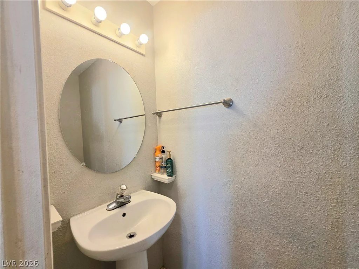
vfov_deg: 89.9
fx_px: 135
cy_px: 134
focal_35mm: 13
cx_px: 180
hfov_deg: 106.2
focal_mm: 2.2
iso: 100
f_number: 1.9
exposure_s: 1/120
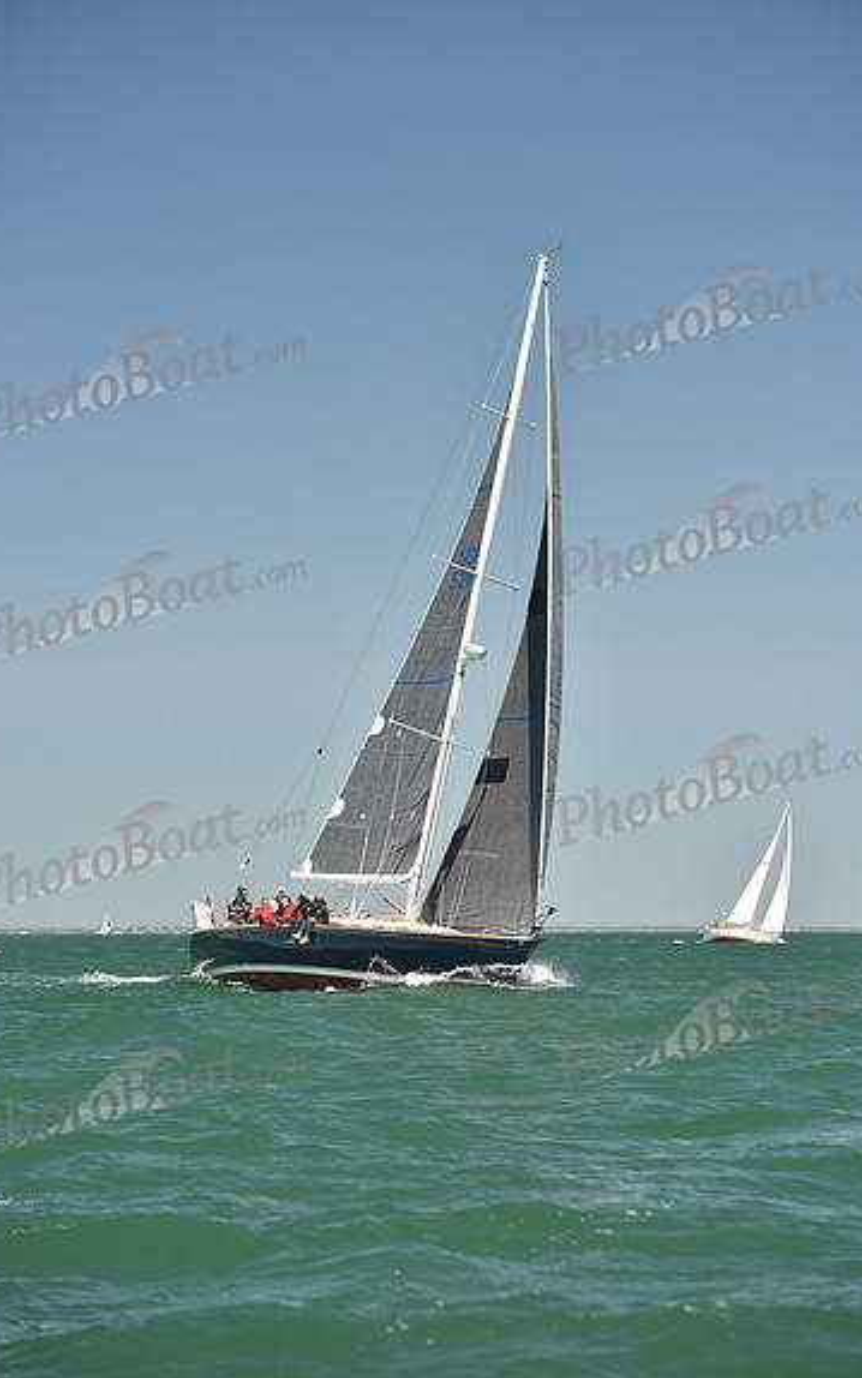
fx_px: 3794
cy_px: 694
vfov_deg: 20.6
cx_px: 431
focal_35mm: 101
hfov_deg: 13.0
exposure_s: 1/800
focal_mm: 98
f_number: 4
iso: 250
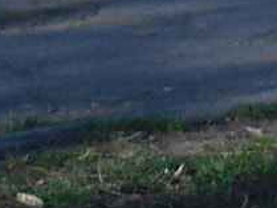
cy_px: 735
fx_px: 3059
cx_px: 960
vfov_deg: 3.7
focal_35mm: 382
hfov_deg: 4.8
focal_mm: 8.8
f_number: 4.5
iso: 80
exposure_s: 1/320
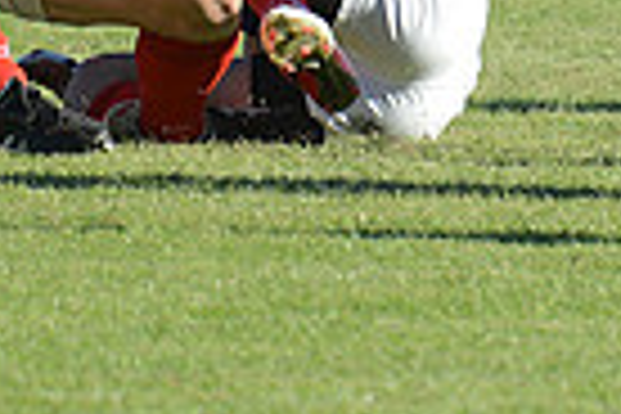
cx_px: 315
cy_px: -326
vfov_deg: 1.3
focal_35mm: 1090
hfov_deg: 1.9
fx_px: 18801
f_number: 5.6
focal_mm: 260
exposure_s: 1/800
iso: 320
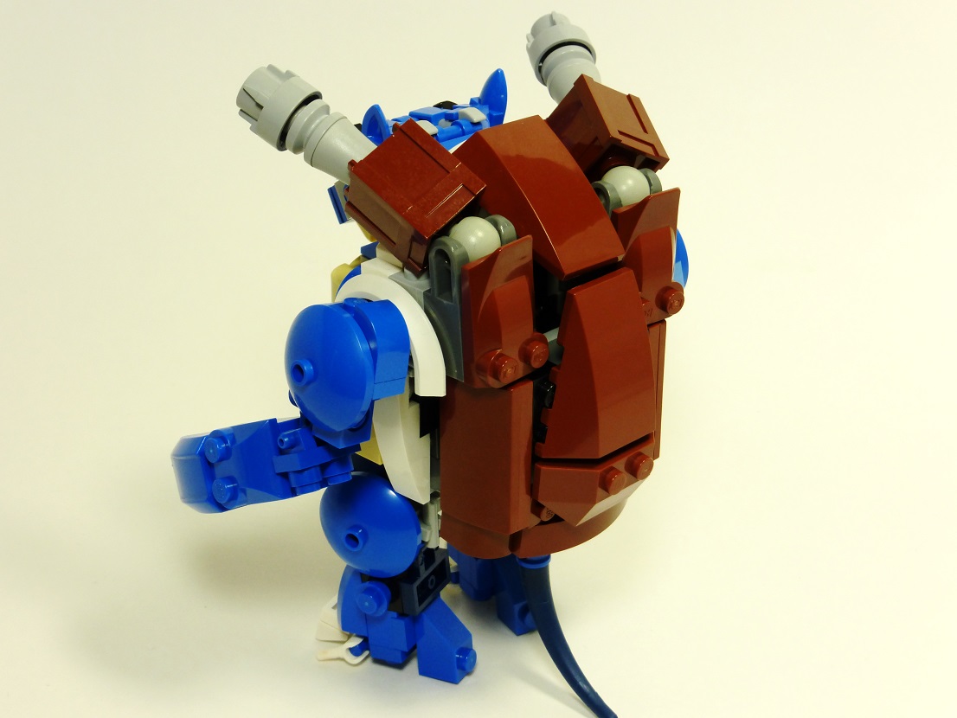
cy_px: 359
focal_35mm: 61
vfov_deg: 24.0
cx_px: 478
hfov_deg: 31.7
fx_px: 1687
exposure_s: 1/60
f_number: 4.7
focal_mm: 10.3
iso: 160
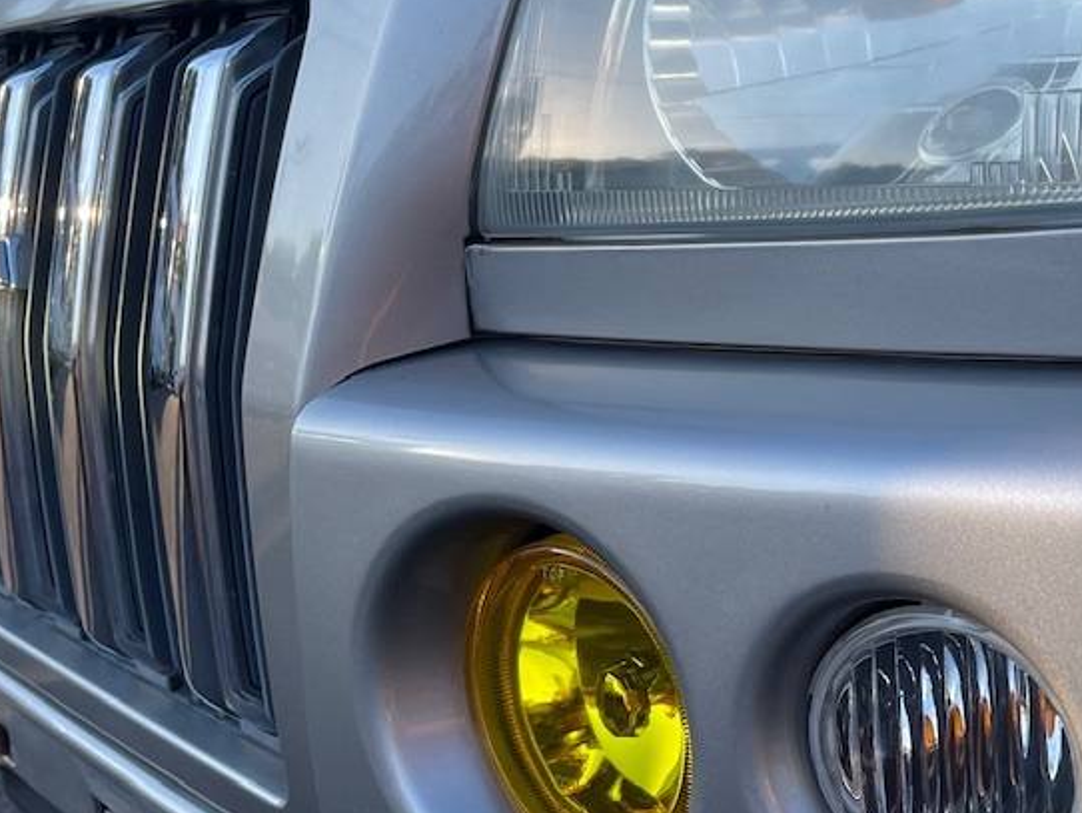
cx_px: 912
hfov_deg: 31.6
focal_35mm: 59
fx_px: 1845
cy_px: 370
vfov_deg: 24.8
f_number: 1.6
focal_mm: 5.1
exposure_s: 1/528
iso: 32
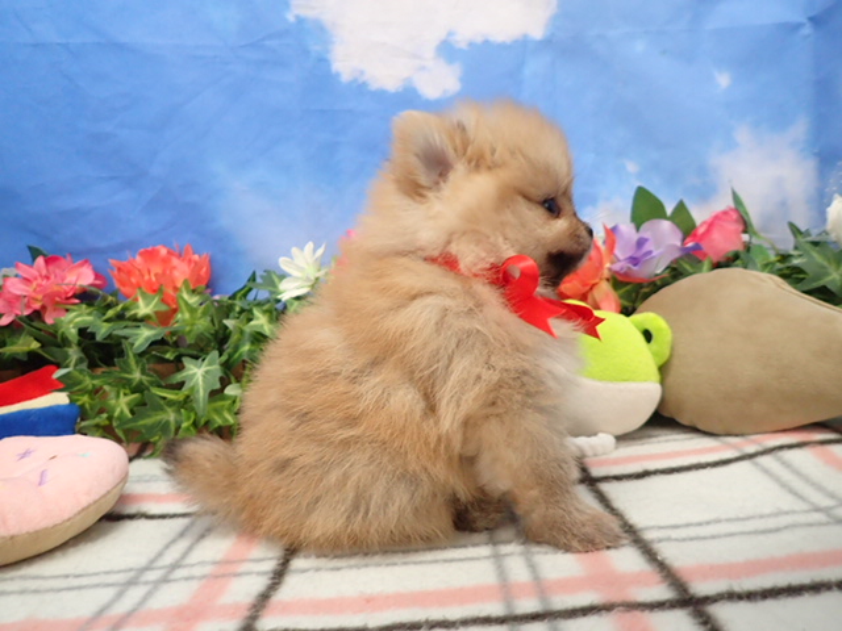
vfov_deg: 54.9
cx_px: 421
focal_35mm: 25
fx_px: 608
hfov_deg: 69.4
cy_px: 316
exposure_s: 1/80
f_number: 2
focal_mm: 4.5
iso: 400
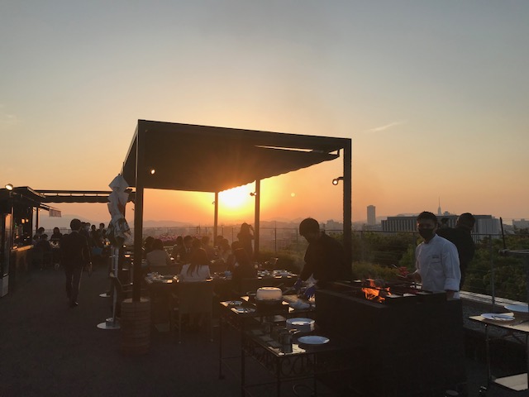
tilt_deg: +2.6
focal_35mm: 28
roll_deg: -0.6
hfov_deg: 63.4
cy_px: 198
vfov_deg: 49.7
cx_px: 264
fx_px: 428
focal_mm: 3.99
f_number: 1.8
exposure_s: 1/1520
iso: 20
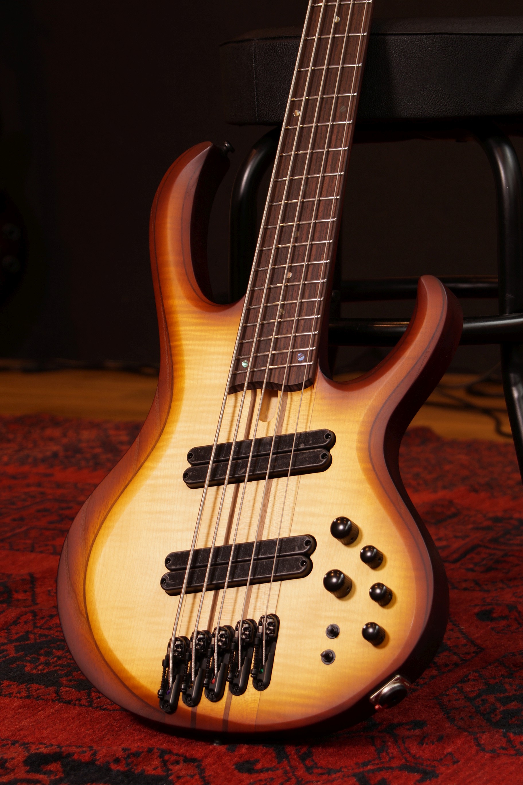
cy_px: 392
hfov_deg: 15.2
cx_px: 262
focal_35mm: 90
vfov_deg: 22.6
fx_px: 1961
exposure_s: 1/13
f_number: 5.6
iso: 100
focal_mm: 60
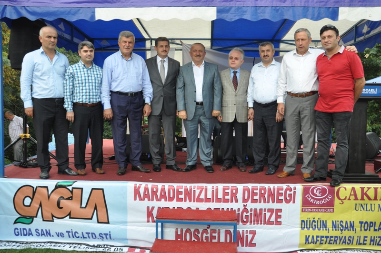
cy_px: 126
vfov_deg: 41.6
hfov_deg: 59.6
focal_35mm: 32
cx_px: 190
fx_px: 333
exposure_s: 1/160
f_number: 6.3
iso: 200
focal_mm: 21
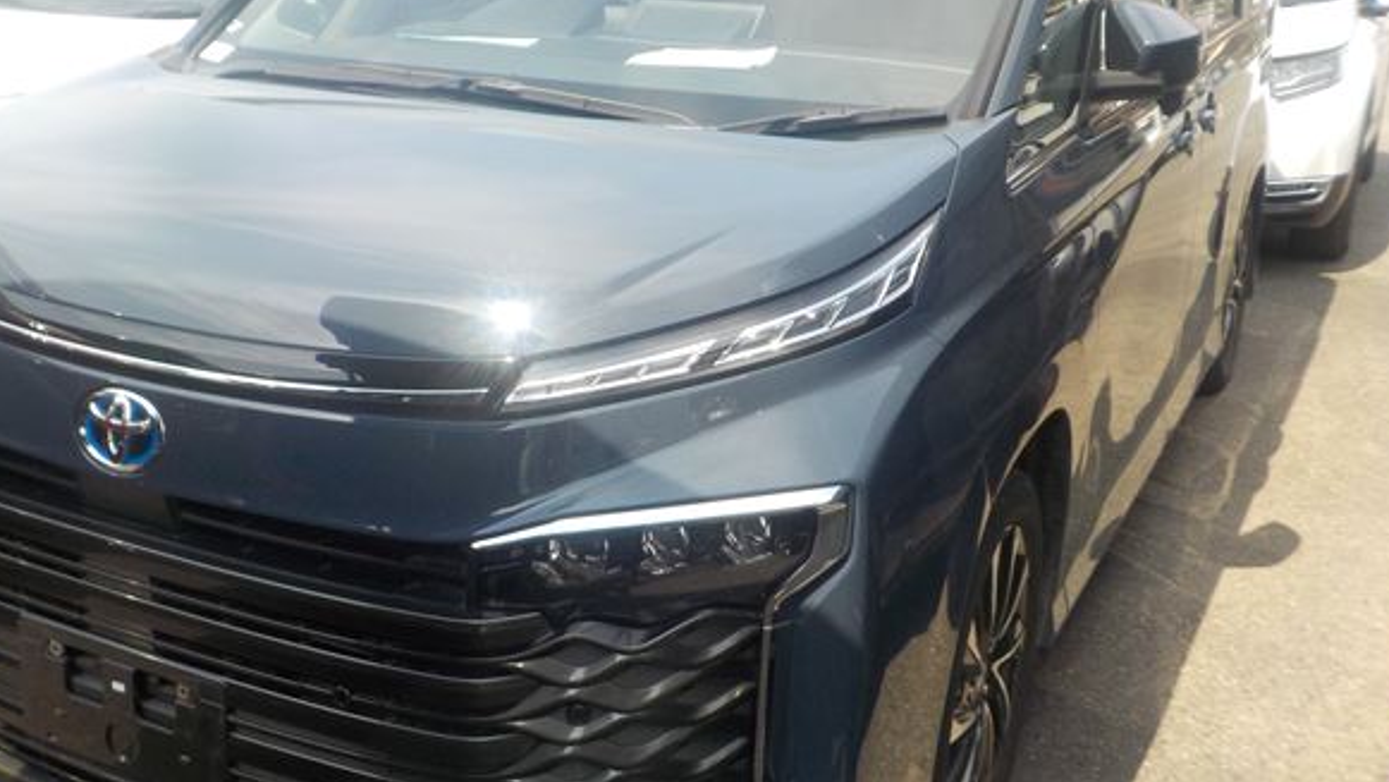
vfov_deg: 32.8
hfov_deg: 55.3
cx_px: 660
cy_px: 325
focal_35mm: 36
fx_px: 1326
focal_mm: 4.1
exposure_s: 1/500
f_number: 3.3
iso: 125
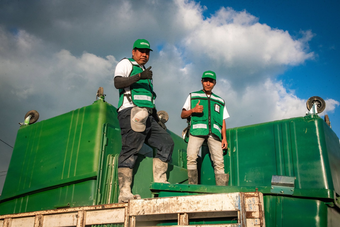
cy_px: 114
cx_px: 170
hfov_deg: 42.7
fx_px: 435
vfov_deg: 29.3
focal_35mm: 46
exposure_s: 1/1600
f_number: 16
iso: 2500
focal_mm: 46
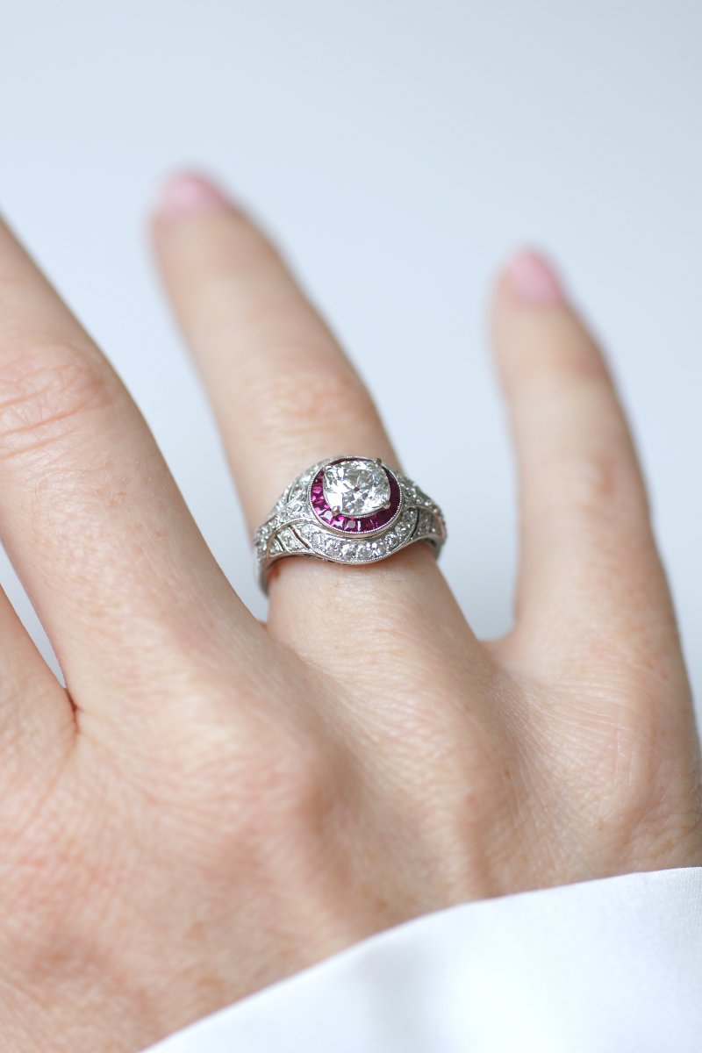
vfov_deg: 19.5
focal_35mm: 105
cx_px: 351
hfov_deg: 13.0
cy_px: 526
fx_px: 3071
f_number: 3.2
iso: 200
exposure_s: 1/125
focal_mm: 70
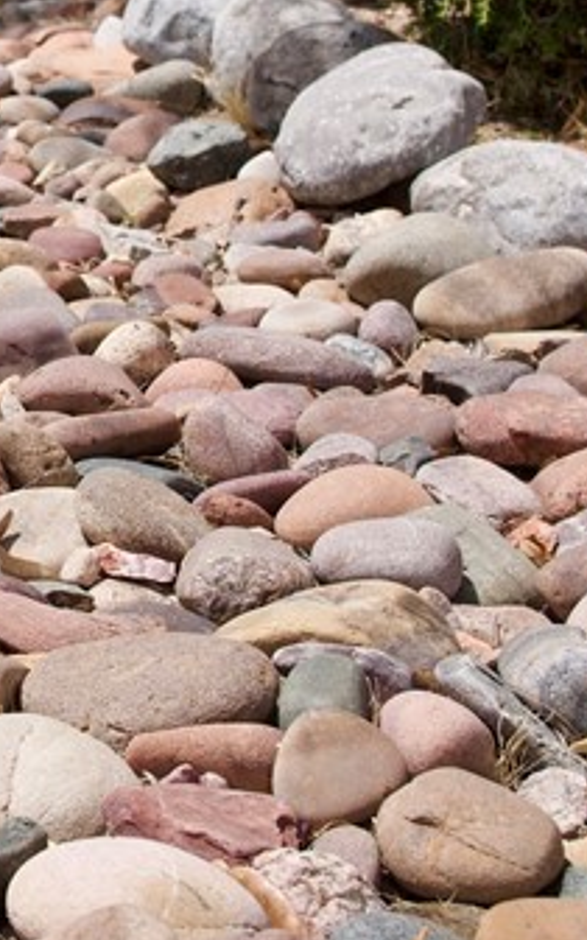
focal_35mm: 79
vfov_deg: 25.4
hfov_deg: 14.8
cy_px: 106
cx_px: -403
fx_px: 2022
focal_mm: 16
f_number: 4.5
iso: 100
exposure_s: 1/1000
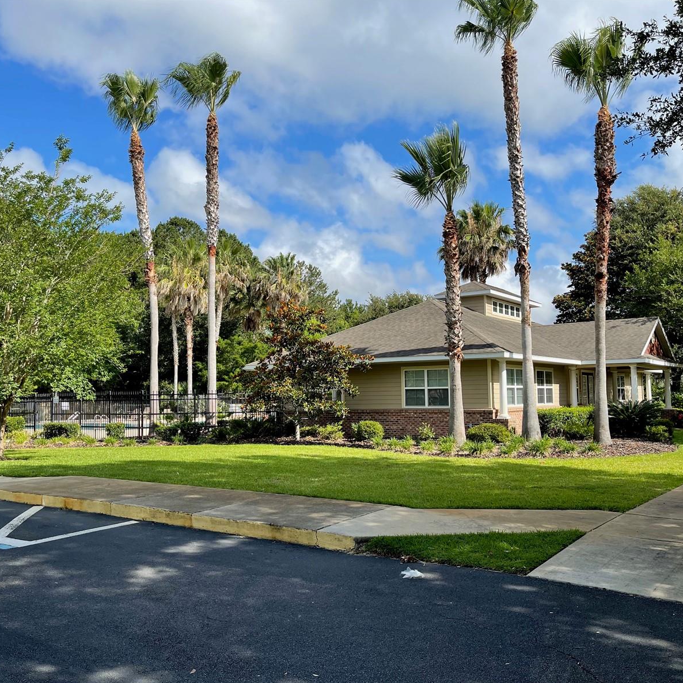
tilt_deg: +3.5
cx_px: 373
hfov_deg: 52.5
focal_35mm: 31
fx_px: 692
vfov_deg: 52.5
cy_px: 343
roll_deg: +1.3
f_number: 1.6
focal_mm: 5.1
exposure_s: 1/3003
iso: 32
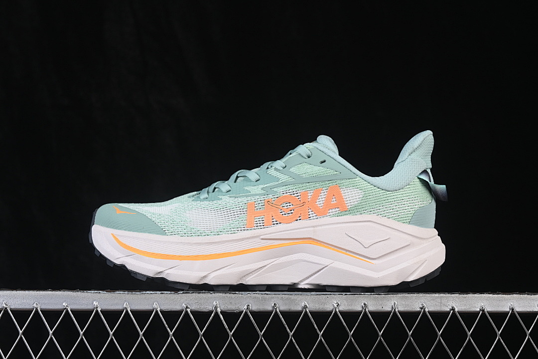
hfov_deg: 27.0
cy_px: 180
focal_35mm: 75
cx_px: 269
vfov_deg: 18.2
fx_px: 1121
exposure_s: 1/80
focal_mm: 50
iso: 160
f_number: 8
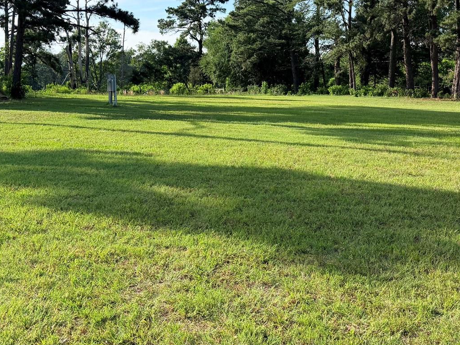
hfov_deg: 39.6
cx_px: 241
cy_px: 143
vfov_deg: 30.2
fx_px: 638
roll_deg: +2.1
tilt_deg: -4.8
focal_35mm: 48
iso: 100
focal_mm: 6.76
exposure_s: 1/2801
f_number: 1.78
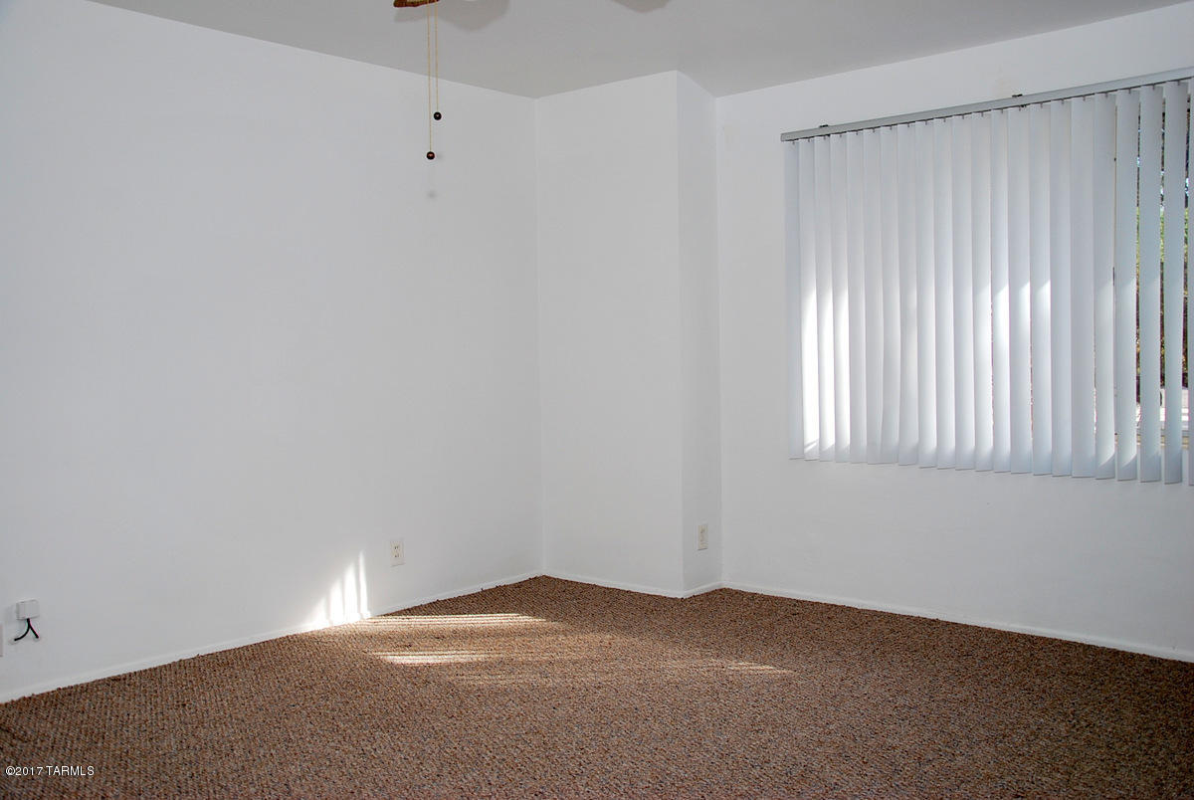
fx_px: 1096
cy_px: 400
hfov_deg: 57.2
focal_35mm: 33
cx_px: 597
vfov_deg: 40.1
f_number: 5
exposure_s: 1/100
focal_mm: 22
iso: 200
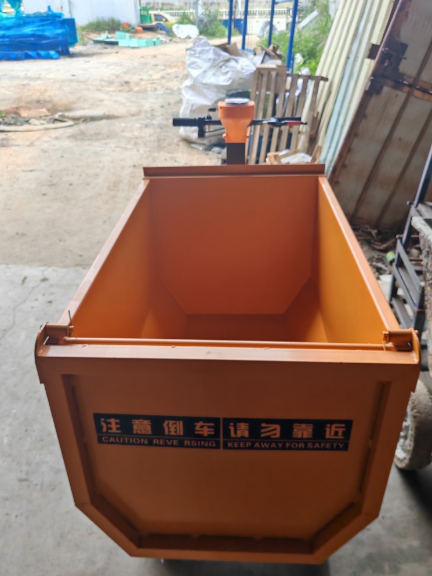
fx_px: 482
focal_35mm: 29
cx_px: 218
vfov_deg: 61.6
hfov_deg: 48.2
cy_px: 307
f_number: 1.95
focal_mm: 5.52
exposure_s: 1/510
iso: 50
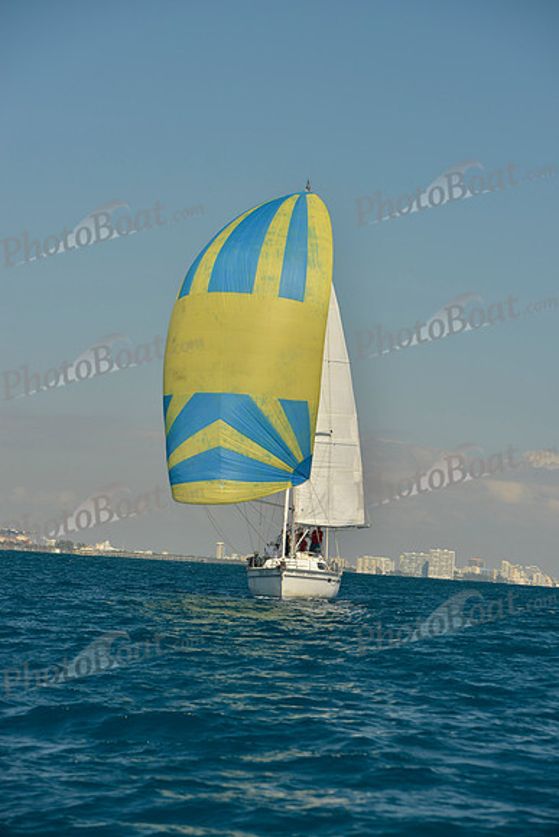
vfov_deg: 14.7
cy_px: 418
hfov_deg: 9.8
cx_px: 280
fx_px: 3259
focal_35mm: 140
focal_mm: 140
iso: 200
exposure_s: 1/500
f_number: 8
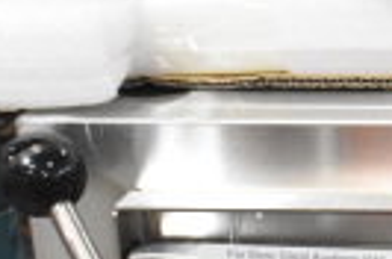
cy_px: 246
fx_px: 1499
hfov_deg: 13.3
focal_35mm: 138
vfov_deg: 9.8
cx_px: 719
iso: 6400
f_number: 8
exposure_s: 1/250
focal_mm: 20
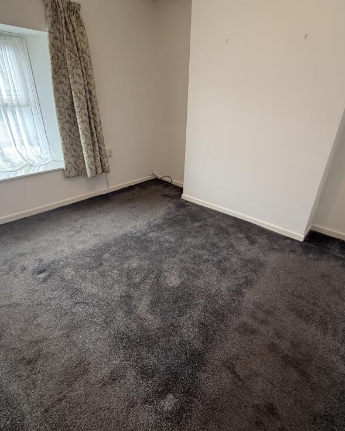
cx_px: 179
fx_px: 242
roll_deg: -3.1
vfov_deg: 83.3
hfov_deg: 70.8
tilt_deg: -25.8
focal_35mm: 19
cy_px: 217
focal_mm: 2.22
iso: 200
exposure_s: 1/50
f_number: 2.2
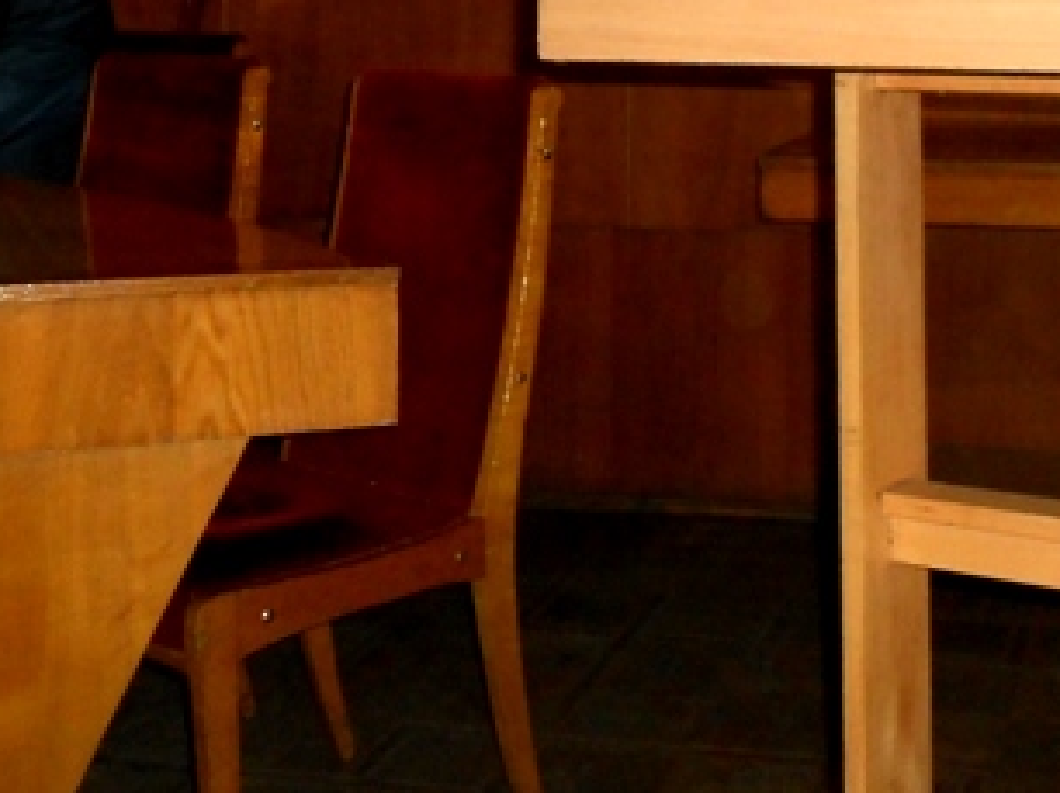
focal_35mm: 67
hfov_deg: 28.6
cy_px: -28
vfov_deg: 21.1
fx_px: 2050
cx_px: 786
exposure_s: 1/30
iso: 250
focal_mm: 5.8
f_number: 3.6
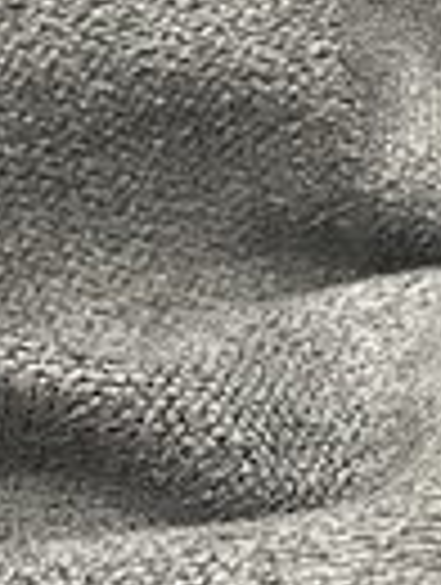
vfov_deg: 19.6
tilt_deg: -54.4
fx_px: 1693
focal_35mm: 100
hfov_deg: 14.8
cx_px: 133
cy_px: 274
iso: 125
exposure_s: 1/60
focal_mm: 4.2
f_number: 1.6
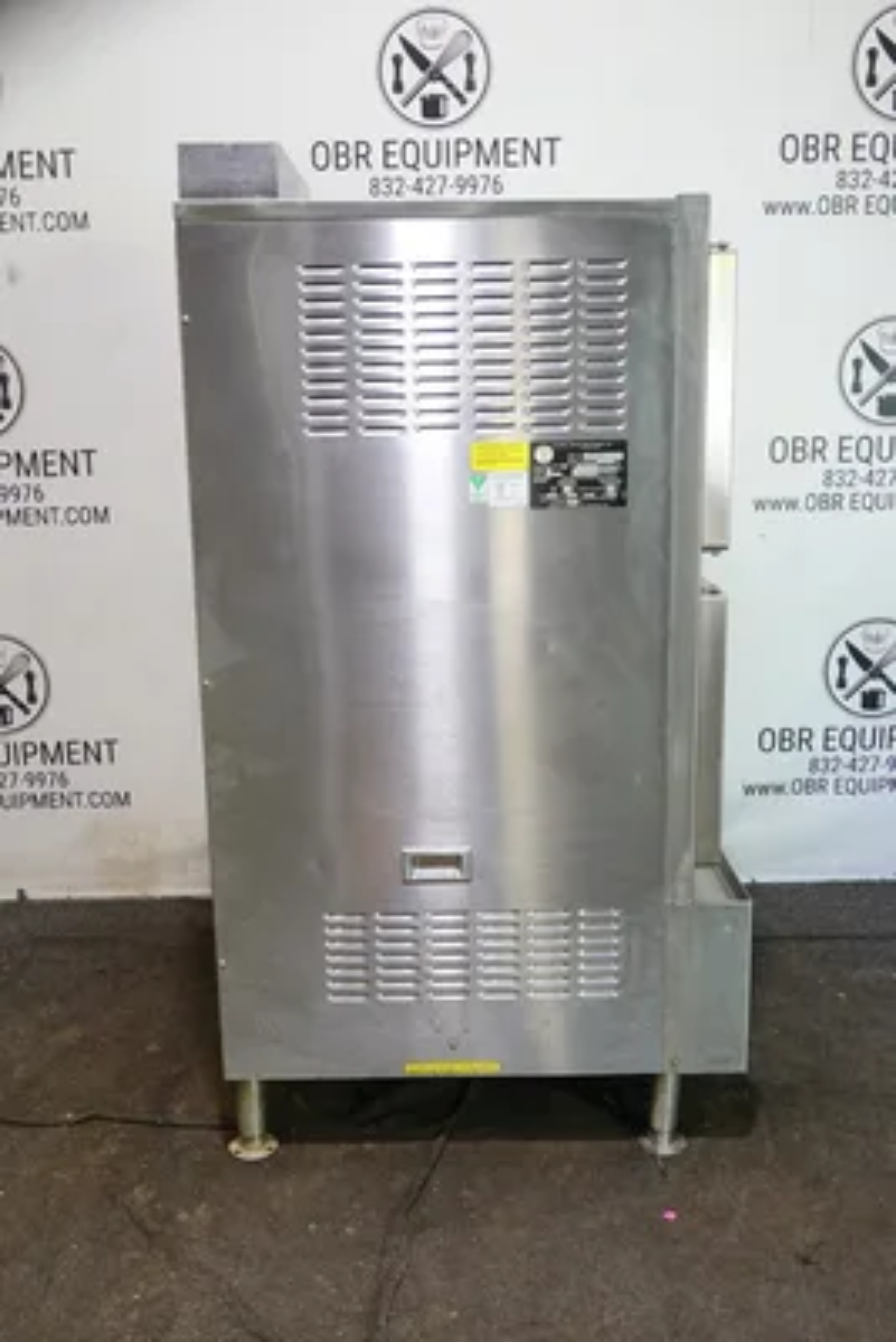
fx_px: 1380
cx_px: 448
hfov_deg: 36.0
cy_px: 671
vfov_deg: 51.9
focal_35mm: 37
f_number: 3.5
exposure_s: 1/6
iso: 100
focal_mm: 13.84
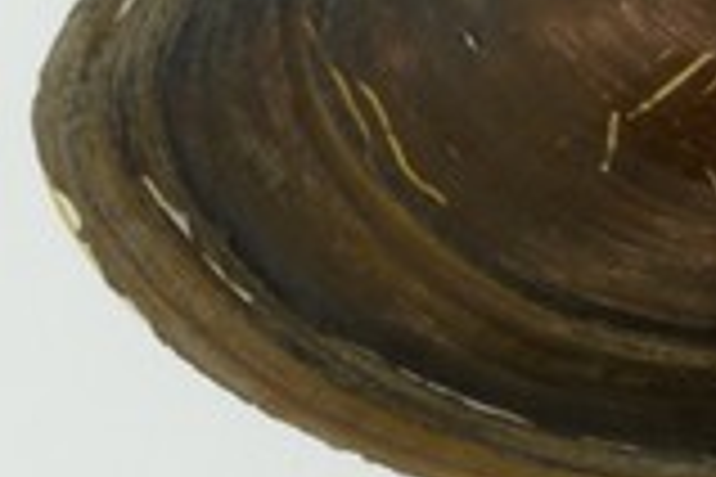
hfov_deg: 4.5
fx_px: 9029
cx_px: 608
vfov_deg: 3.0
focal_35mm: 454
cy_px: 569
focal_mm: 60
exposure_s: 1/10
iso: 100
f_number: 32
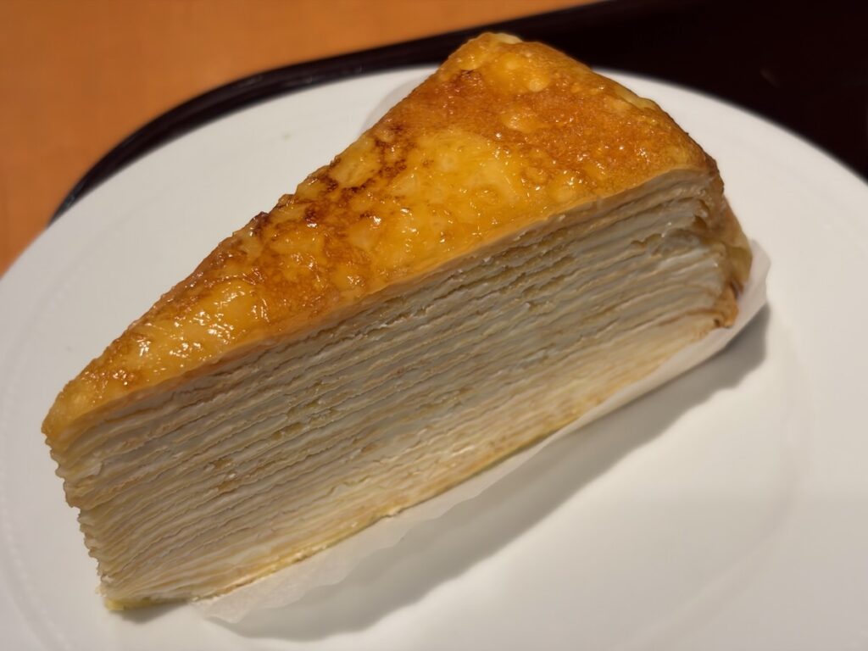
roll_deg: +6.9
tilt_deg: -44.0
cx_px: 434
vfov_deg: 28.0
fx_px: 1304
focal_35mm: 52
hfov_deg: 36.8
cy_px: 326
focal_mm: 5.96
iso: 64
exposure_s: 1/50
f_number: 1.6
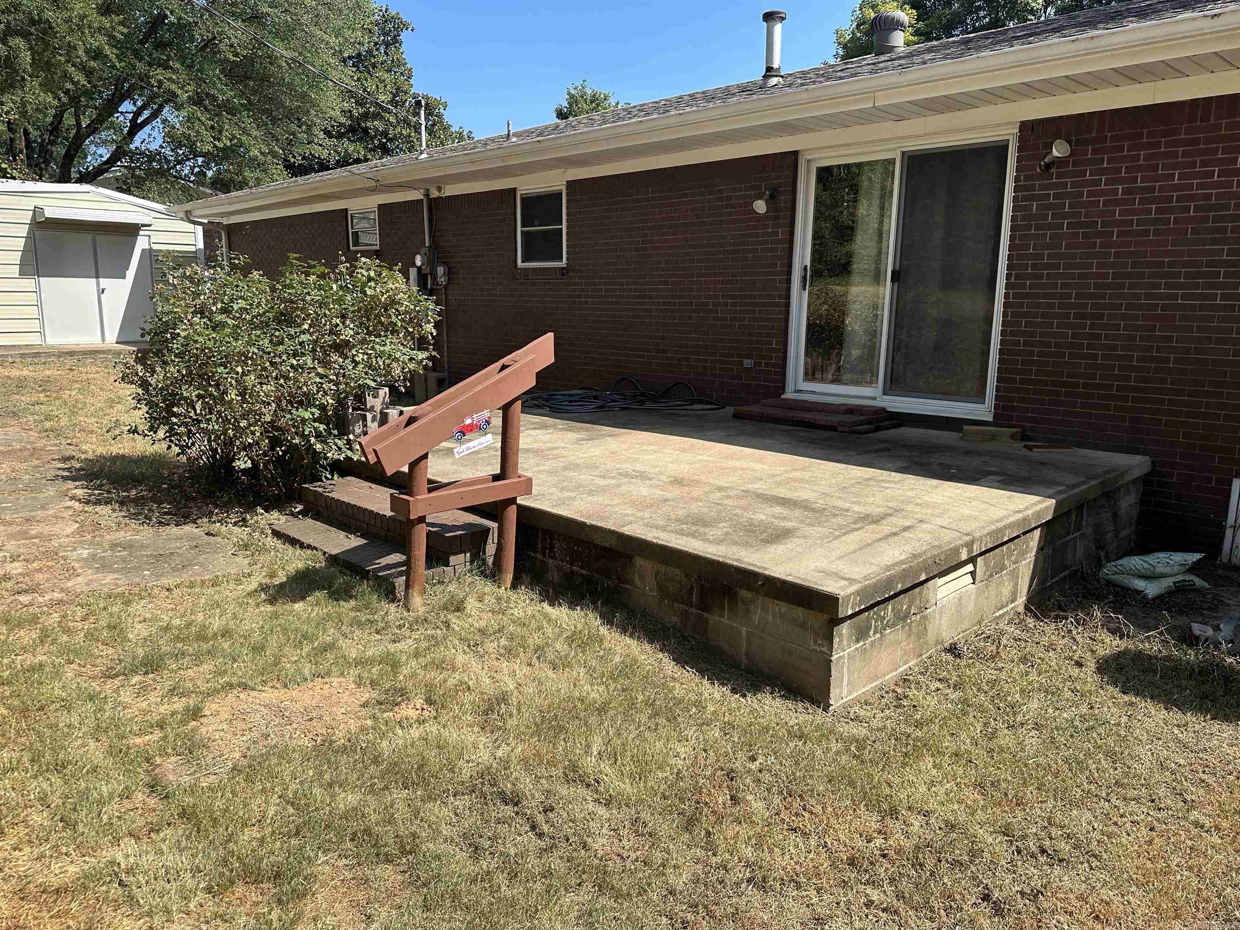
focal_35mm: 24
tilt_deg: -8.3
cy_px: 465
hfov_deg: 71.6
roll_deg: -1.3
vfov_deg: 56.8
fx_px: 860
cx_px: 620
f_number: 1.78
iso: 80
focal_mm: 6.86
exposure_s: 1/2469
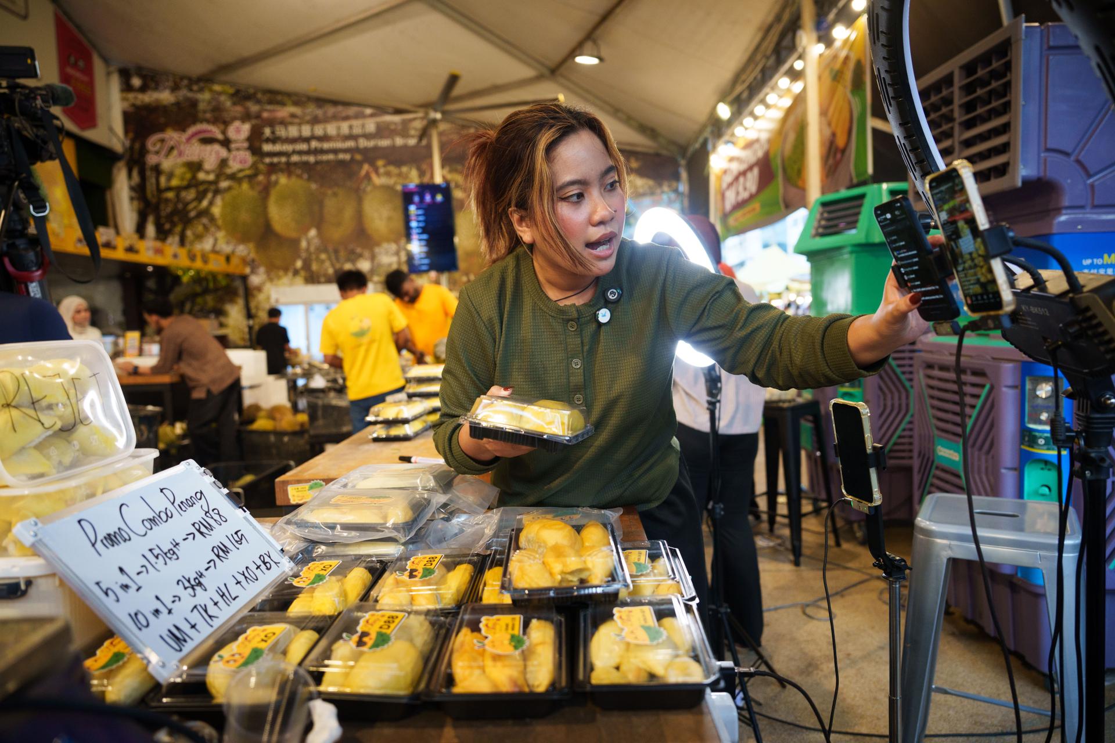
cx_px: 558
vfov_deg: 53.1
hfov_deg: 73.7
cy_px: 372
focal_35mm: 24
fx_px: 743
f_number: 2.8
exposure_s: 1/200
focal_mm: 24
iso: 800
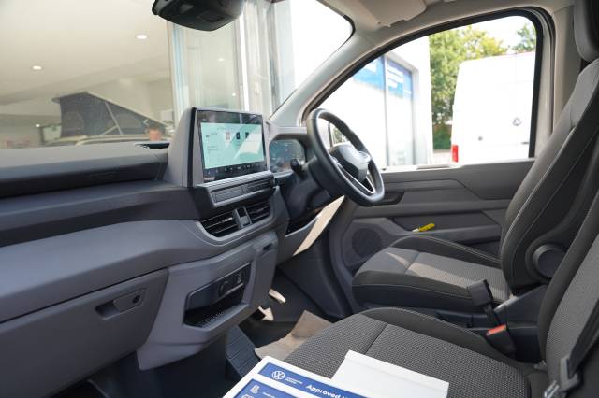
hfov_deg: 73.8
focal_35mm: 24
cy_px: 199
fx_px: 399
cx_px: 300
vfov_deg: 53.1
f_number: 4
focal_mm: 24
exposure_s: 1/60
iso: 160
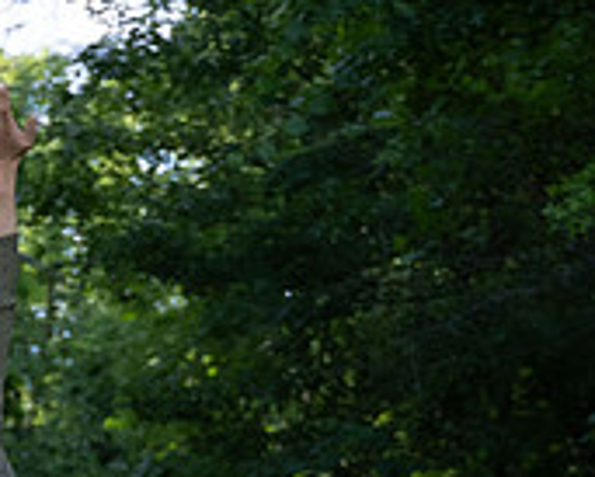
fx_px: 3031
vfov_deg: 8.6
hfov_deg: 11.1
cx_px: -71
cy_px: 897
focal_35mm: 172
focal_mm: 39
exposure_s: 1/1250
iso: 400
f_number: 2.8
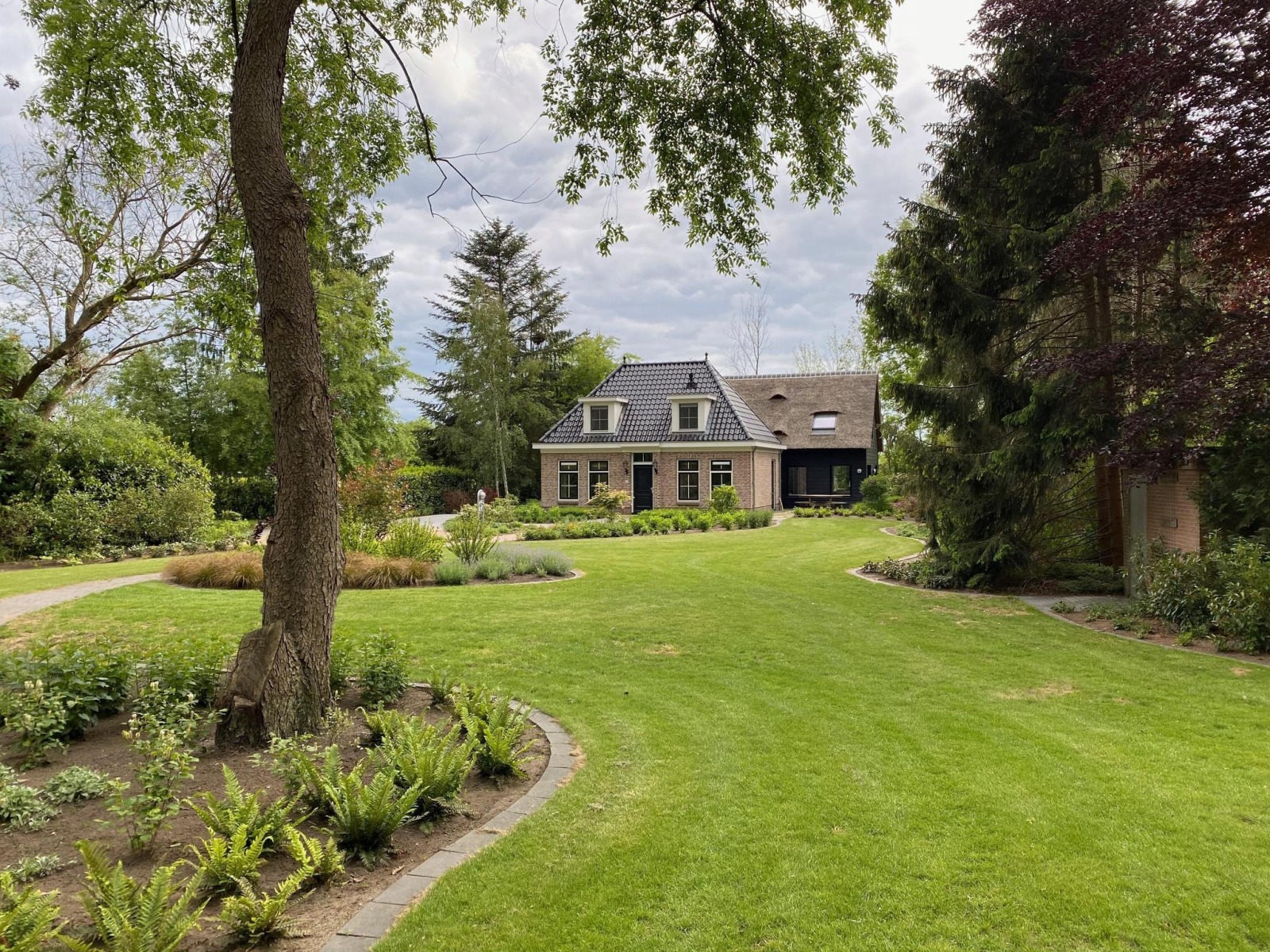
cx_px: 635
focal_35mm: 26
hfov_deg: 67.3
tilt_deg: -0.3
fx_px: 954
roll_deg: -0.4
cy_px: 476
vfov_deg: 53.1
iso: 32
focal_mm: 4.25
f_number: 1.8
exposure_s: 1/666
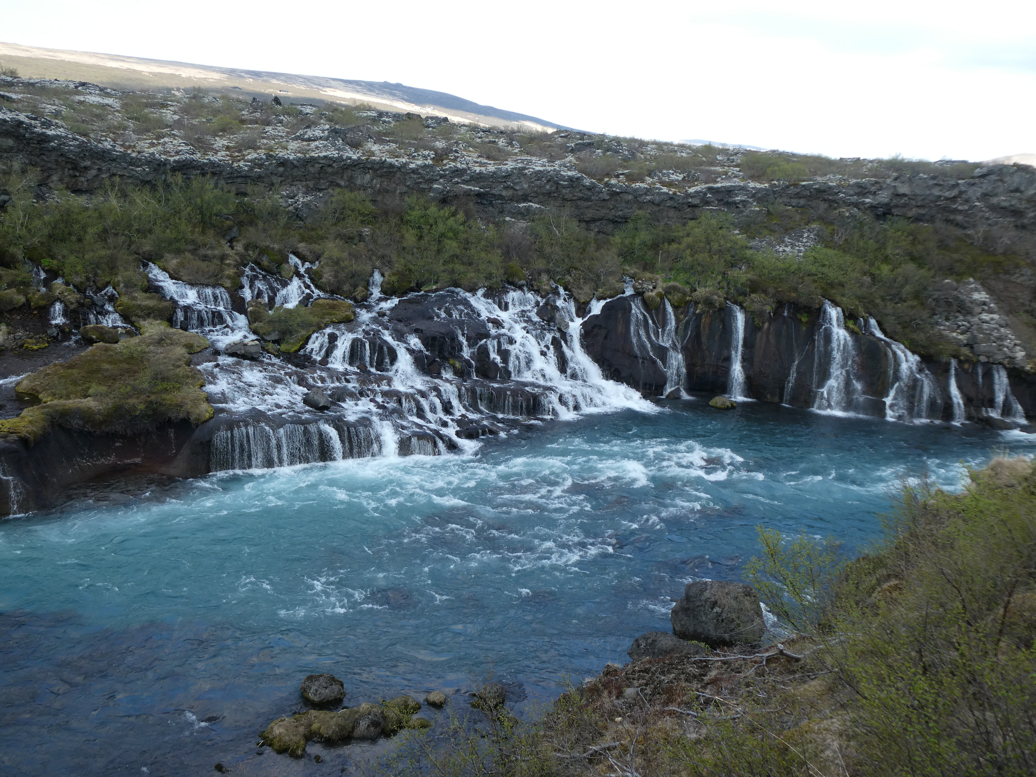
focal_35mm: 33
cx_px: 518
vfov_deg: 42.9
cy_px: 388
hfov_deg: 55.4
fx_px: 988
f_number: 3.6
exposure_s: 1/250
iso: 80
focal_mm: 5.8
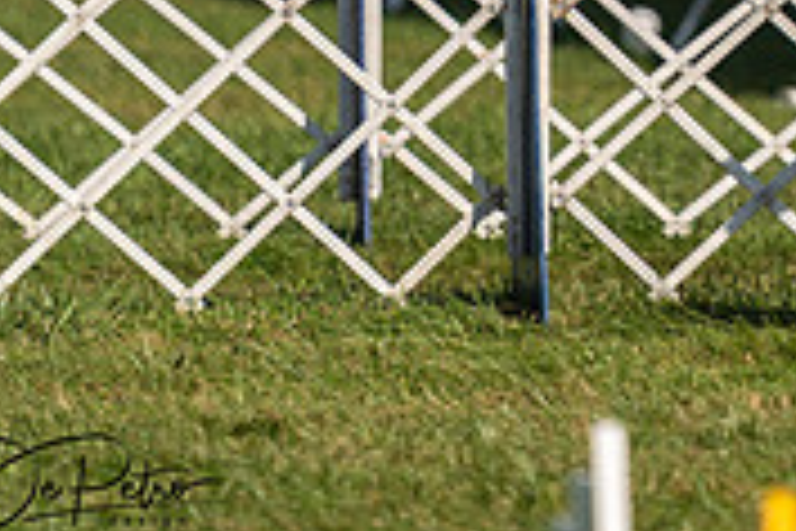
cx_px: 1172
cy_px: -405
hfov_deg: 2.7
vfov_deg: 1.8
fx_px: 16869
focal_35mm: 763
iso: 200
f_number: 3.2
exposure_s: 1/3200
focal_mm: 200
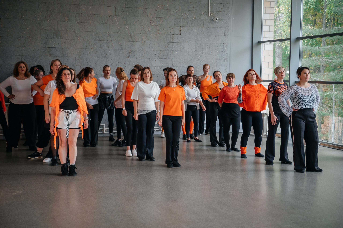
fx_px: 547
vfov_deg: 23.6
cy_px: 114
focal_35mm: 57
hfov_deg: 34.8
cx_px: 169
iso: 900
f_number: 2.8
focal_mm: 56
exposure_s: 1/125
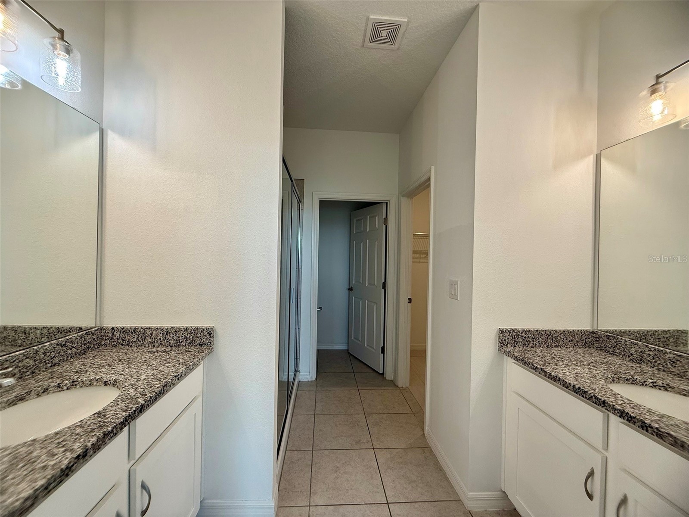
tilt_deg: +0.5
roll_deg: -1.3
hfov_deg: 102.1
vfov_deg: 85.7
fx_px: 279
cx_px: 344
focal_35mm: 14
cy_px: 258
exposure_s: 1/120
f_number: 2.2
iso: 100
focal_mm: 2.22
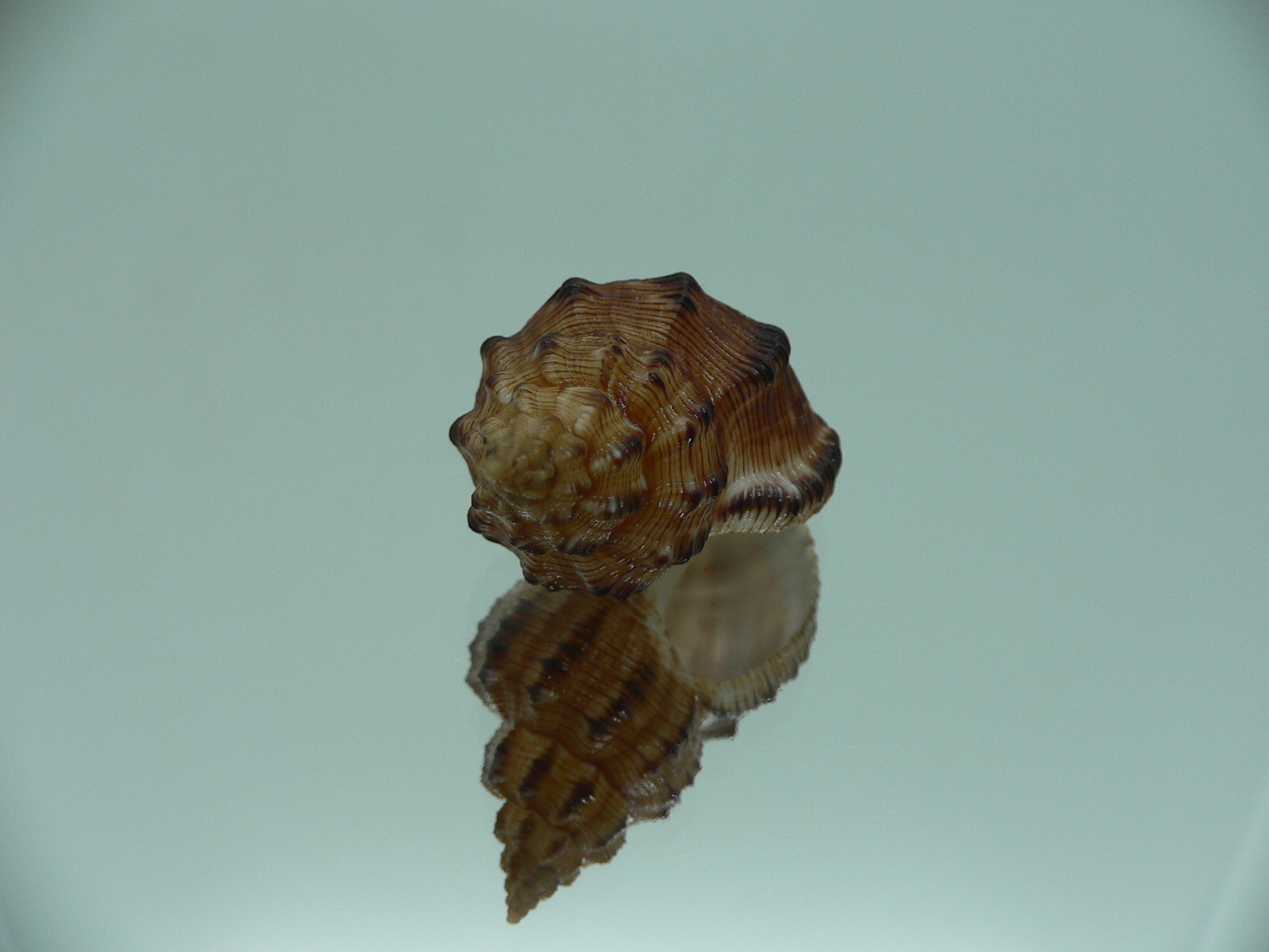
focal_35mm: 35
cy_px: 476
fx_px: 1283
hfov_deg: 52.6
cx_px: 634
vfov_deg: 40.7
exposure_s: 1/60
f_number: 2.8
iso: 80
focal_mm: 4.6
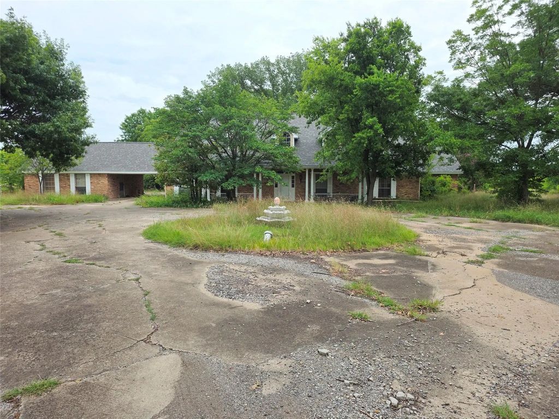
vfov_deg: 58.9
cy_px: 210
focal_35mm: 23
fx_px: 371
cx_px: 280
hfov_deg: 73.9
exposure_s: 1/3540
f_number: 1.7
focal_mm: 6.25
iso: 80
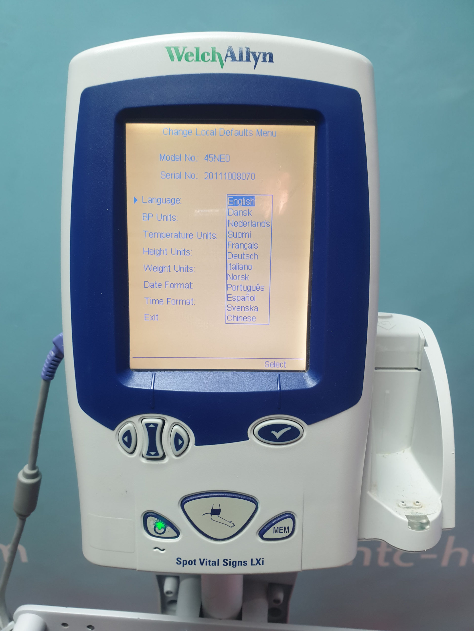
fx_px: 475
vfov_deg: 67.3
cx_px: 237
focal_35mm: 26
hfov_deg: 53.1
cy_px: 316
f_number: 2.4
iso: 125
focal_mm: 4.3
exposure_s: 1/60
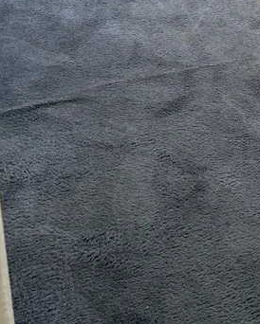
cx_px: 272
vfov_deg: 23.3
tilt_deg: -23.6
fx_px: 730
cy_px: -43
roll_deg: -2.8
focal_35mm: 76
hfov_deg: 19.5
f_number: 1.5
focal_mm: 5.7
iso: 100
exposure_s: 1/121
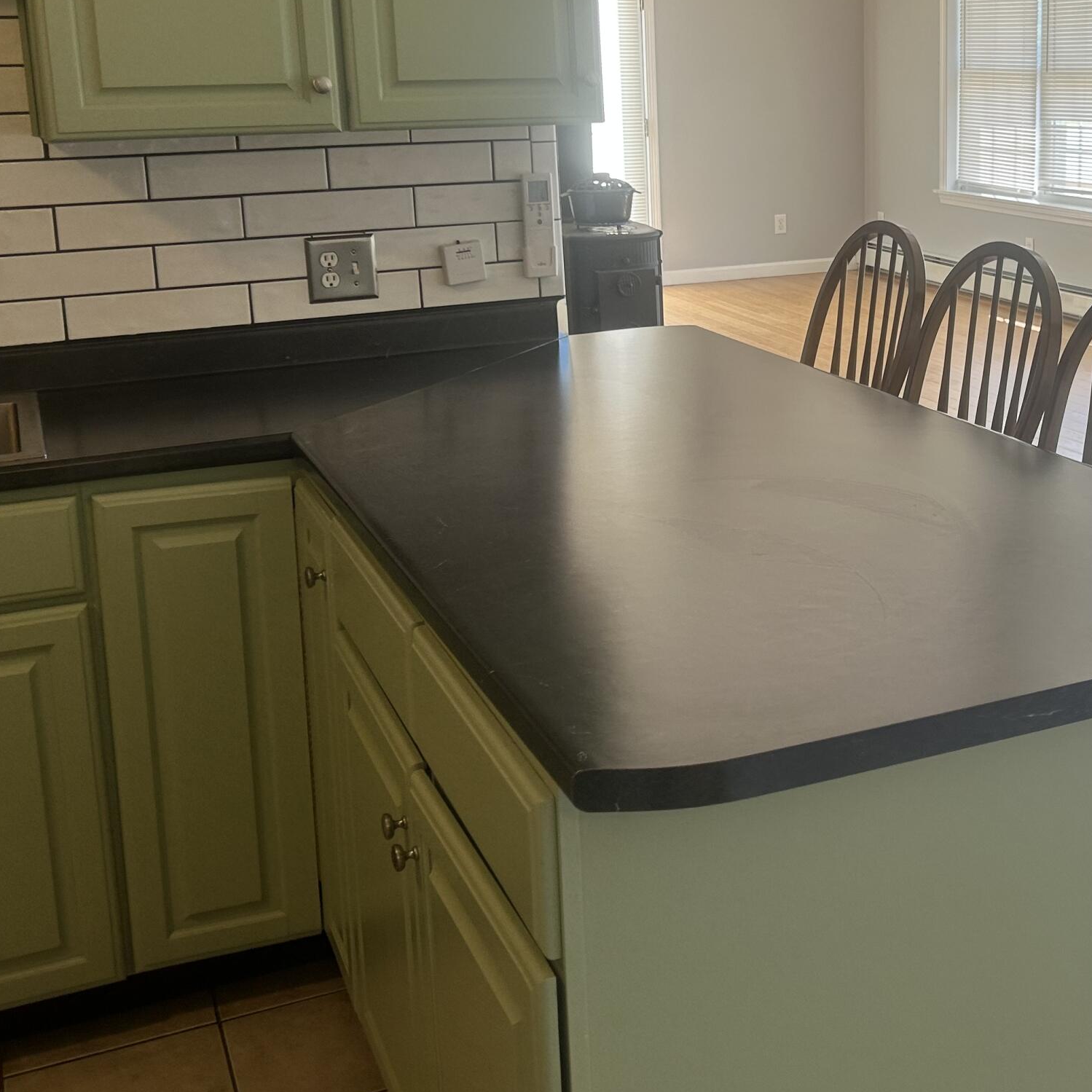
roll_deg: +0.8
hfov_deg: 36.0
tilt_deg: -10.8
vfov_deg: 36.4
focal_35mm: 46
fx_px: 1642
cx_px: 818
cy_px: 357
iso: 40
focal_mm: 5.7
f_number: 1.5
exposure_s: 1/120
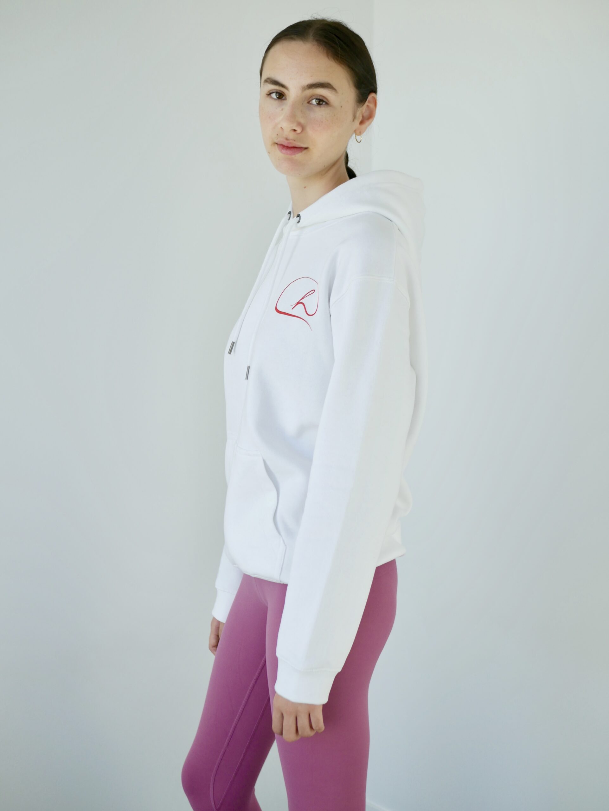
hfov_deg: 29.1
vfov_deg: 38.2
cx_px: 304
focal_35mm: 50
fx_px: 1172
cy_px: 406
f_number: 2.2
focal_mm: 25
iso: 200
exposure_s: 1/640
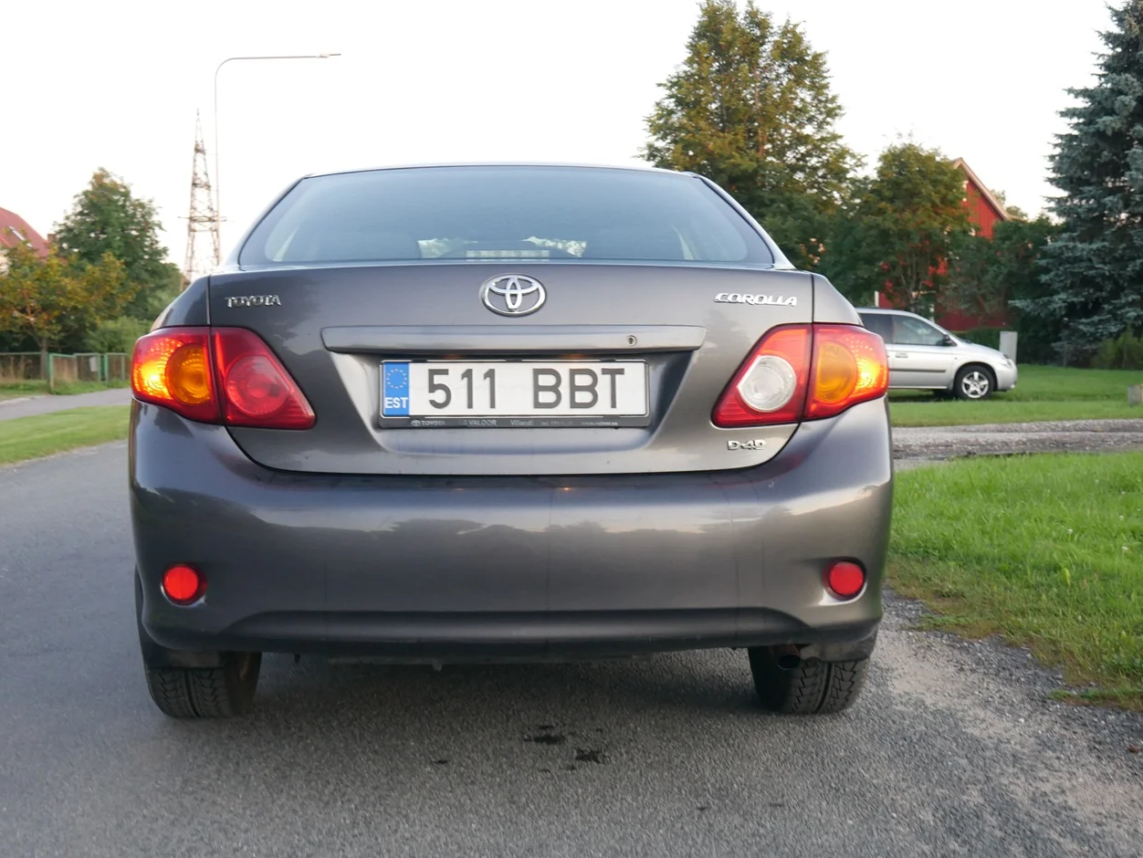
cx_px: 515
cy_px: 425
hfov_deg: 42.9
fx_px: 1453
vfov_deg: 32.9
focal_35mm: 44
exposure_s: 1/60
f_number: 4.5
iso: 500
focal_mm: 20
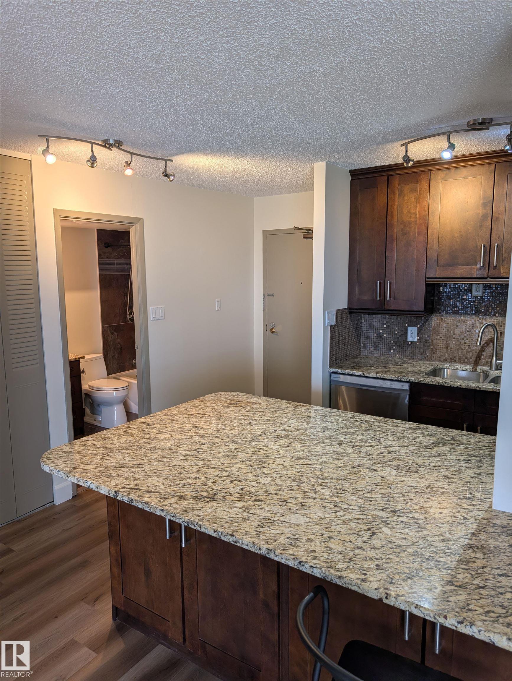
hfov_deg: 56.9
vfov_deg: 71.5
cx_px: 256
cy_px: 340
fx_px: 472
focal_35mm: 24
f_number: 1.68
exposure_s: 1/155
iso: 21
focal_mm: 6.9
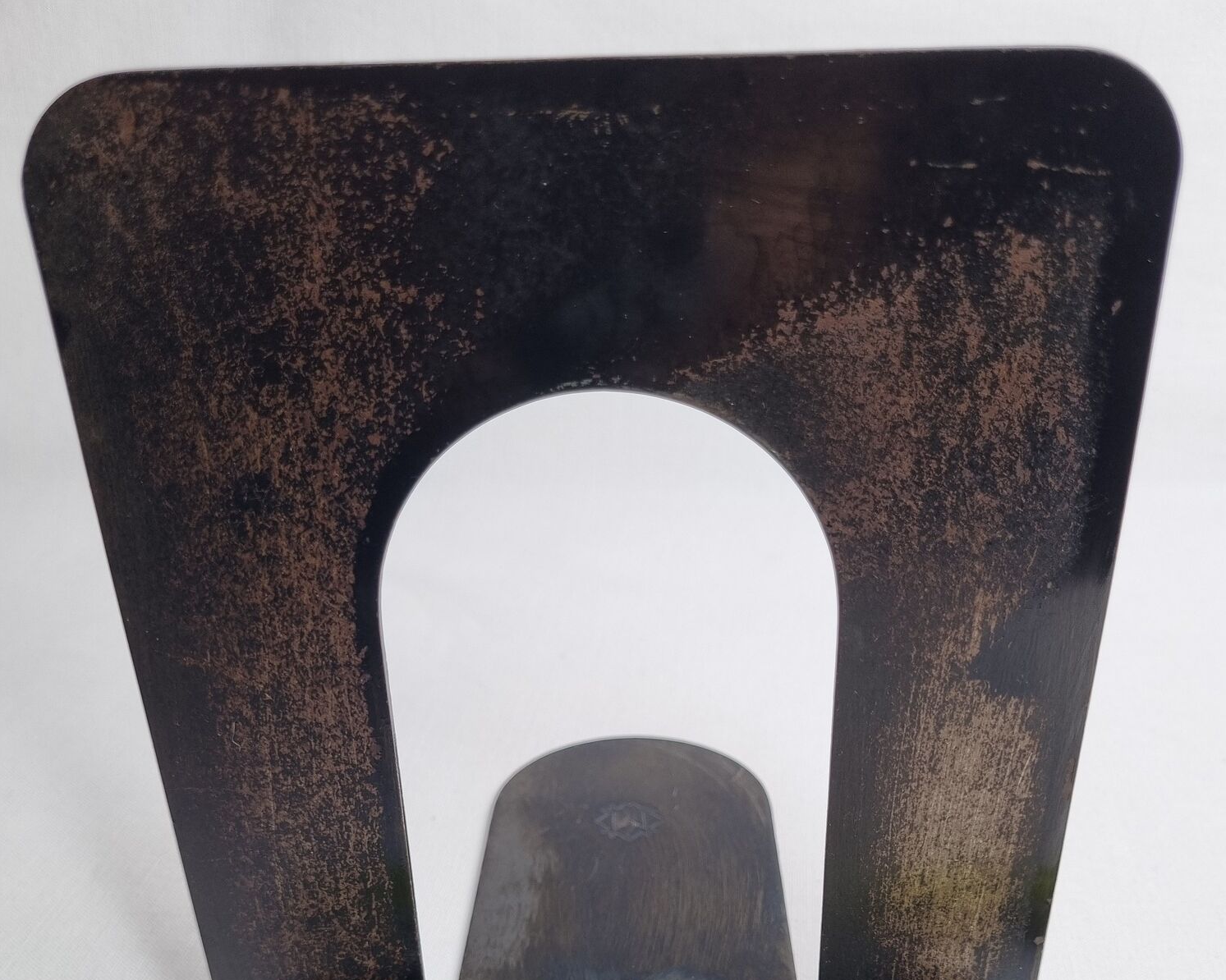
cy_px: 800
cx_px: 614
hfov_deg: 52.9
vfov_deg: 41.3
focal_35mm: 34
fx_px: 1234
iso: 50
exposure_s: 1/117
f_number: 1.8
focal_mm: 5.4
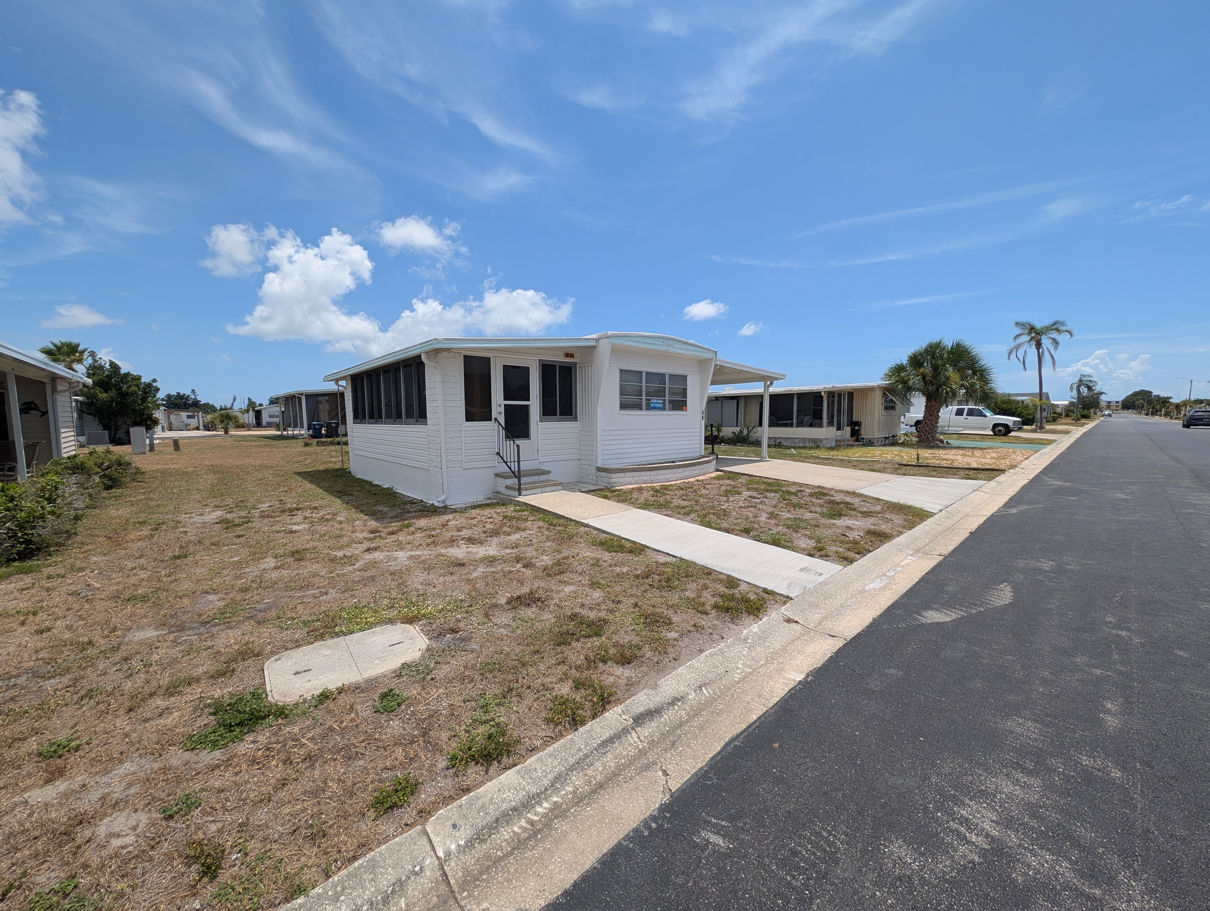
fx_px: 420
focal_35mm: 12
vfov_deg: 94.6
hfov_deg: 110.5
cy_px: 456
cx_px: 605
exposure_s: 1/2381
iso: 40
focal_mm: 2.23
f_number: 1.95
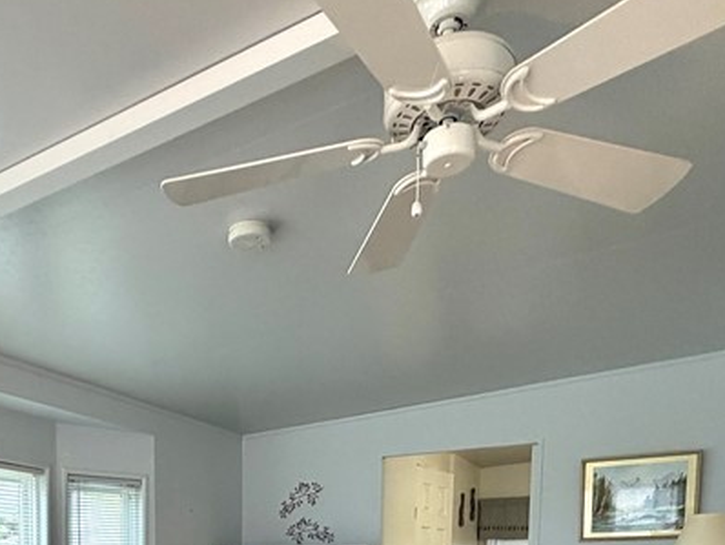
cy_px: 645
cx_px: 208
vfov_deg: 33.0
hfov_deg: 49.8
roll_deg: +0.3
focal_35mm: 36
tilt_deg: -4.7
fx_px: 754
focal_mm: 2.22
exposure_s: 1/120
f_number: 2.2
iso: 320
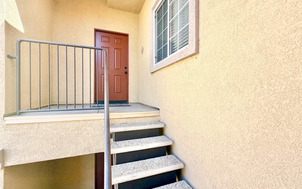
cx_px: 150
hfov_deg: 101.4
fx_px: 123
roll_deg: -0.5
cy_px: 94
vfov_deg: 74.8
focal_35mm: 15
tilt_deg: +1.3
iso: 50
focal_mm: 2.22
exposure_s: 1/167
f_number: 2.2
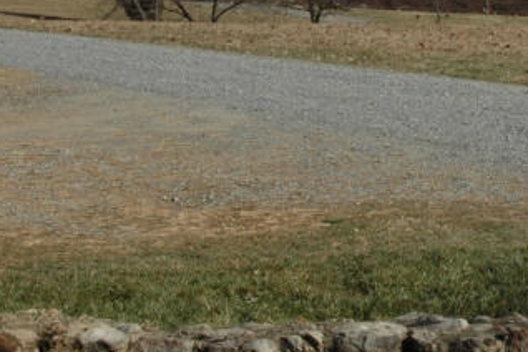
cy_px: -110
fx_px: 1745
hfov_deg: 17.2
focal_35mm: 119
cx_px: 355
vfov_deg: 11.2
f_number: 14
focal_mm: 28
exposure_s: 1/800
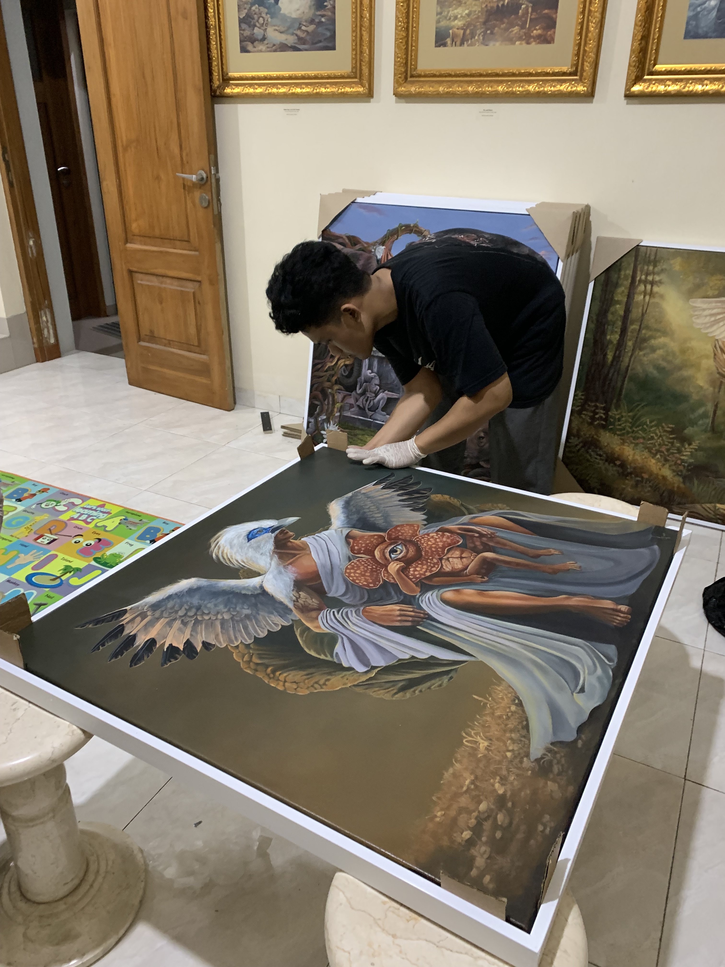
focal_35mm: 26
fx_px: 726
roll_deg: +1.8
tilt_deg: -25.2
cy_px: 484
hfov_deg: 53.1
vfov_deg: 67.3
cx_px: 362
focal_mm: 4.25
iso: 400
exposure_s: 1/60
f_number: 1.8
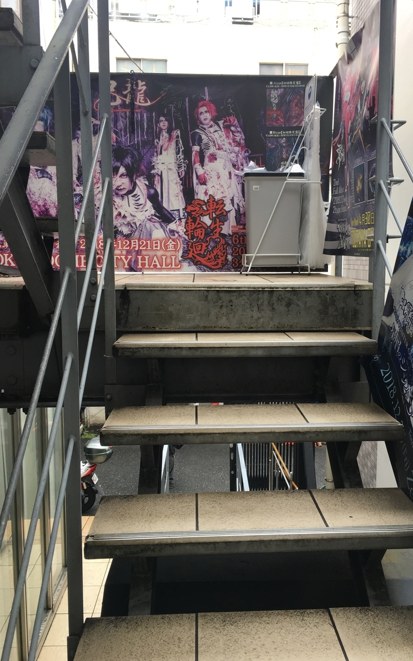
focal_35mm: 31
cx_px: 230
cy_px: 330
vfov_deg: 61.2
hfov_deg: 40.5
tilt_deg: -4.8
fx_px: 558
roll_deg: -0.2
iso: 40
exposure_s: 1/120
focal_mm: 4.15
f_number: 2.2
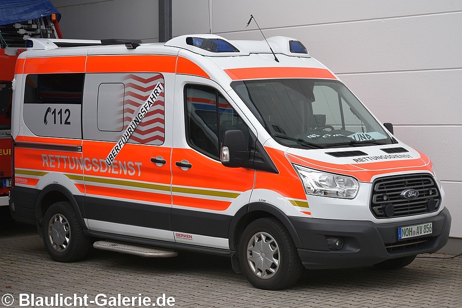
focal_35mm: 85
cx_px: 231
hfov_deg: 23.9
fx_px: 1091
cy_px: 154
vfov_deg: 16.1
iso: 250
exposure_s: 1/250
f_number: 8
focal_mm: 85
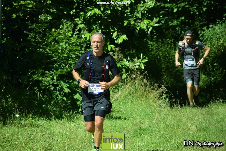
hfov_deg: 6.9
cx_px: 113
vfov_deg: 4.6
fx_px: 1883
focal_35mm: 300
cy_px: 76
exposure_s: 1/500
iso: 220
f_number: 6.3
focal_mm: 200
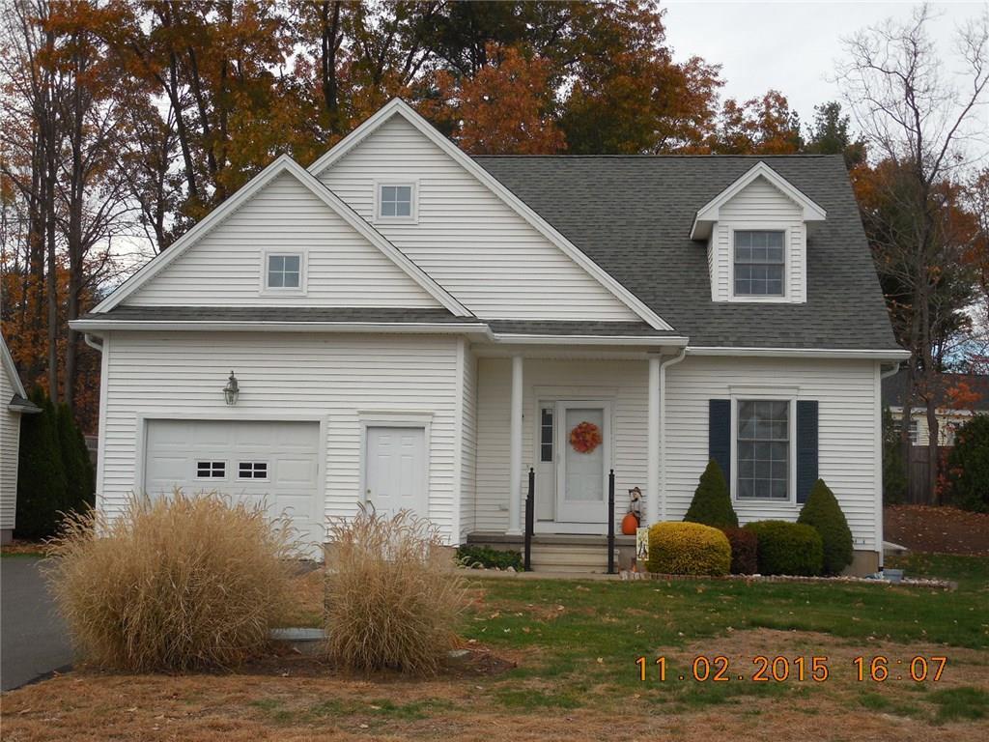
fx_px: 1371
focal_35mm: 48
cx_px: 494
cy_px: 371
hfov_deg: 39.7
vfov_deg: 30.3
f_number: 4
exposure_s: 1/125
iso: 125
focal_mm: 8.7
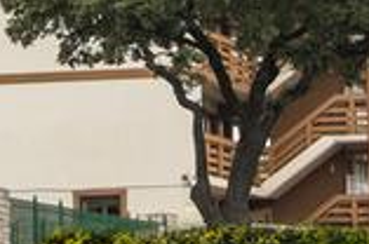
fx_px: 2752
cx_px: 87
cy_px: -33
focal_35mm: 269
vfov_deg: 5.1
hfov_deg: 7.7
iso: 200
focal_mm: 78
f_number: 8
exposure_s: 1/10
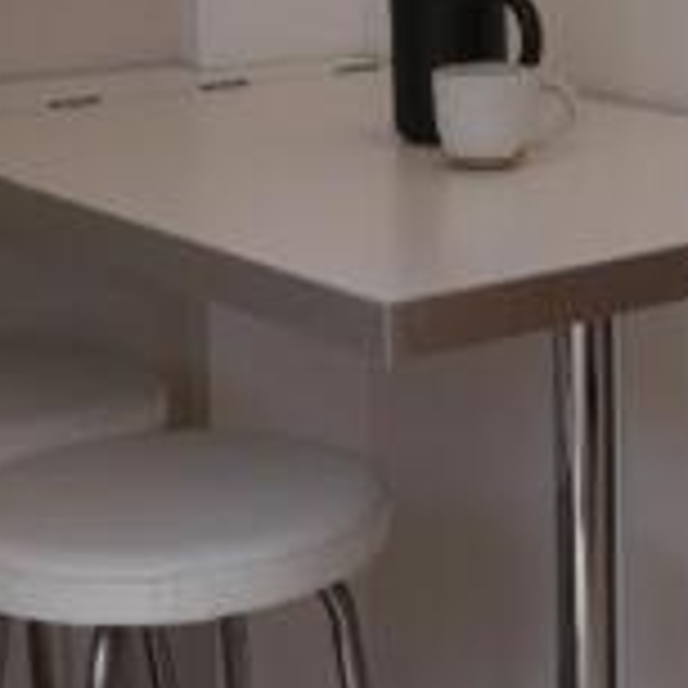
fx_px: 2114
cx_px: 697
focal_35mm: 94
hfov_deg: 18.0
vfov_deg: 17.9
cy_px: -47
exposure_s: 1/160
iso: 160
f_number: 4
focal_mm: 14
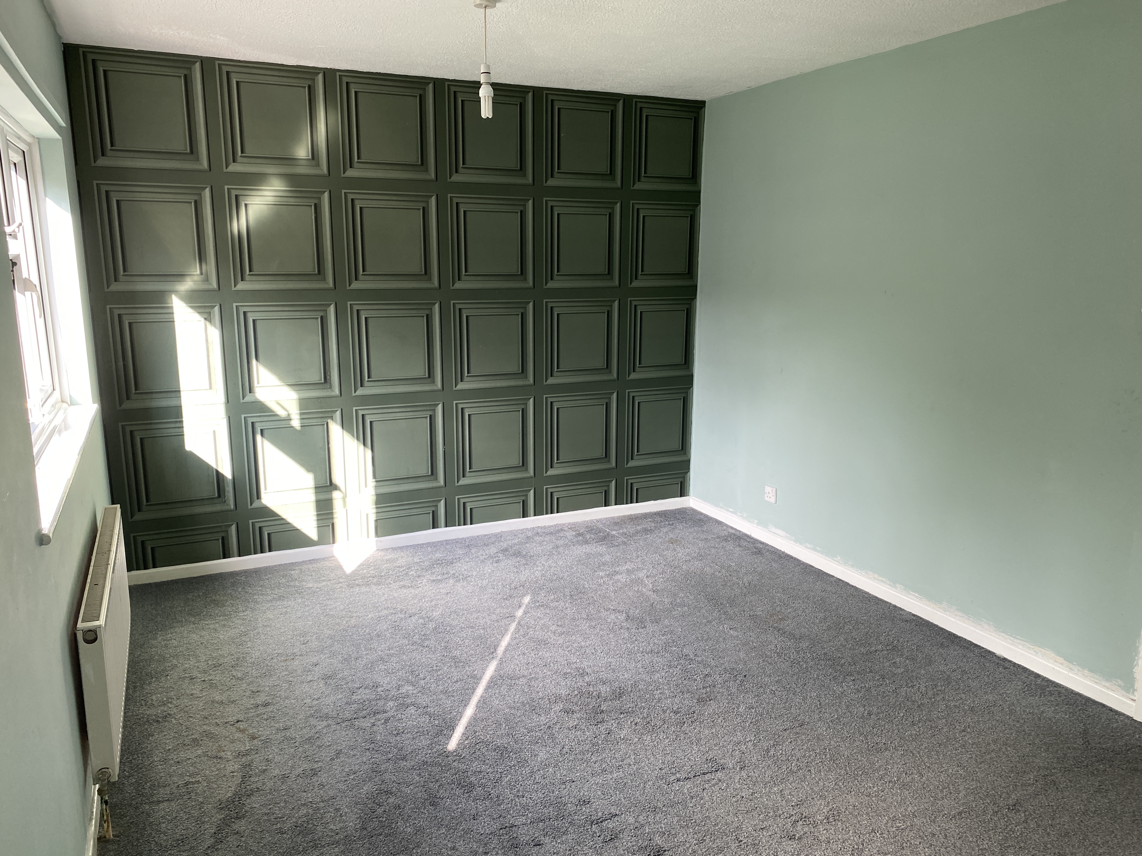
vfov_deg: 53.1
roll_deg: +0.3
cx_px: 571
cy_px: 428
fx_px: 858
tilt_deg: -10.3
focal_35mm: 26
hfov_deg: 67.3
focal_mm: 4.25
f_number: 1.8
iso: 80
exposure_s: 1/121
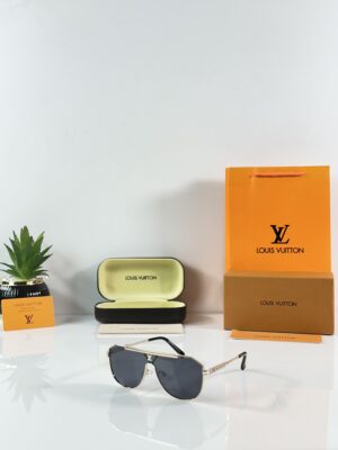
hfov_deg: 30.3
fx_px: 625
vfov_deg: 39.7
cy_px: 225
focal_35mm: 48
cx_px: 169
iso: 64
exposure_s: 1/100
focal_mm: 6.86
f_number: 1.78
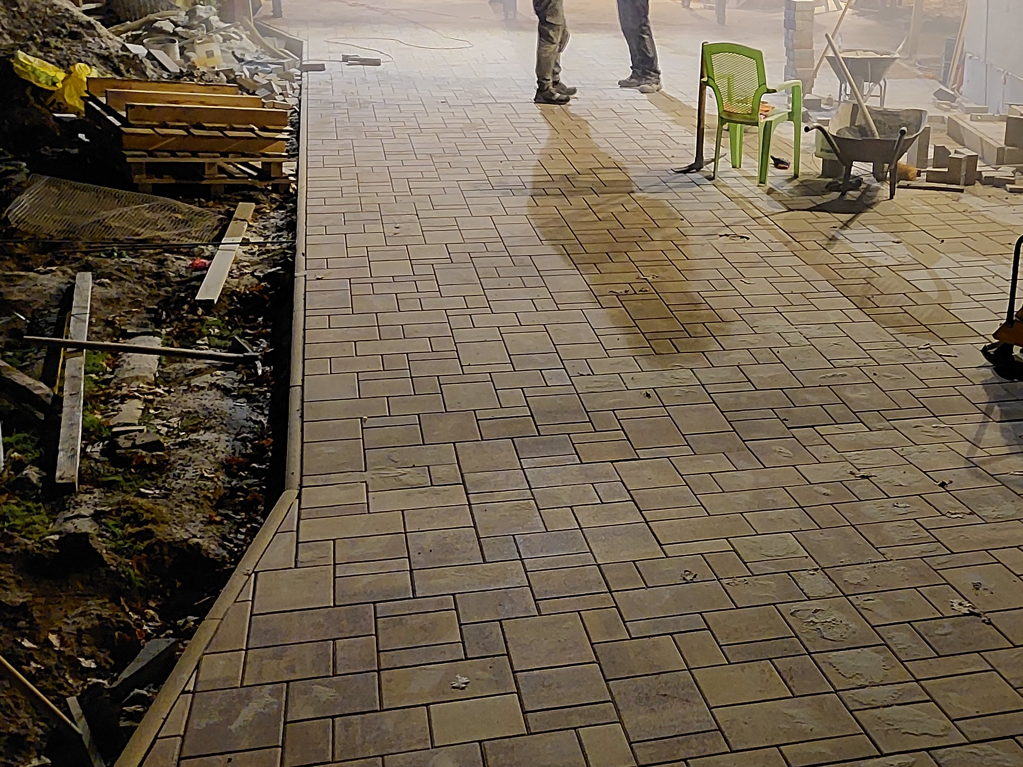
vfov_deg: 36.7
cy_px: 445
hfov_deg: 46.3
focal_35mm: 39
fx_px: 1152
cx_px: 756
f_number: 1.8
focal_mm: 5.23
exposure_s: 1/8.33
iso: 1000
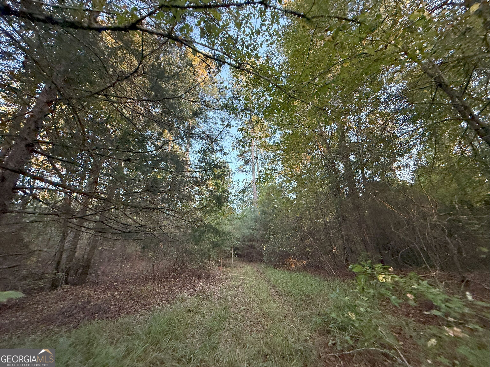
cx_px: 245
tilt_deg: +19.4
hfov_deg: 102.1
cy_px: 184
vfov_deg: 85.7
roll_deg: -0.7
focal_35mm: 14
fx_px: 198
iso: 200
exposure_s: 1/99
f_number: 2.2
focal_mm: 2.22
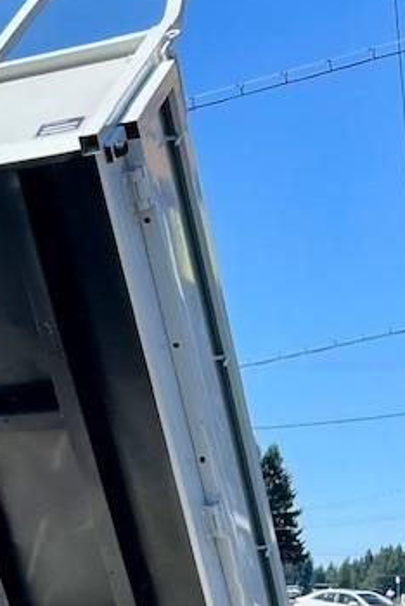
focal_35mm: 95
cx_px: -351
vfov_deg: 20.1
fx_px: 1600
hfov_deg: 12.9
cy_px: 736
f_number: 1.6
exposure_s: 1/3086
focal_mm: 5.1
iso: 32
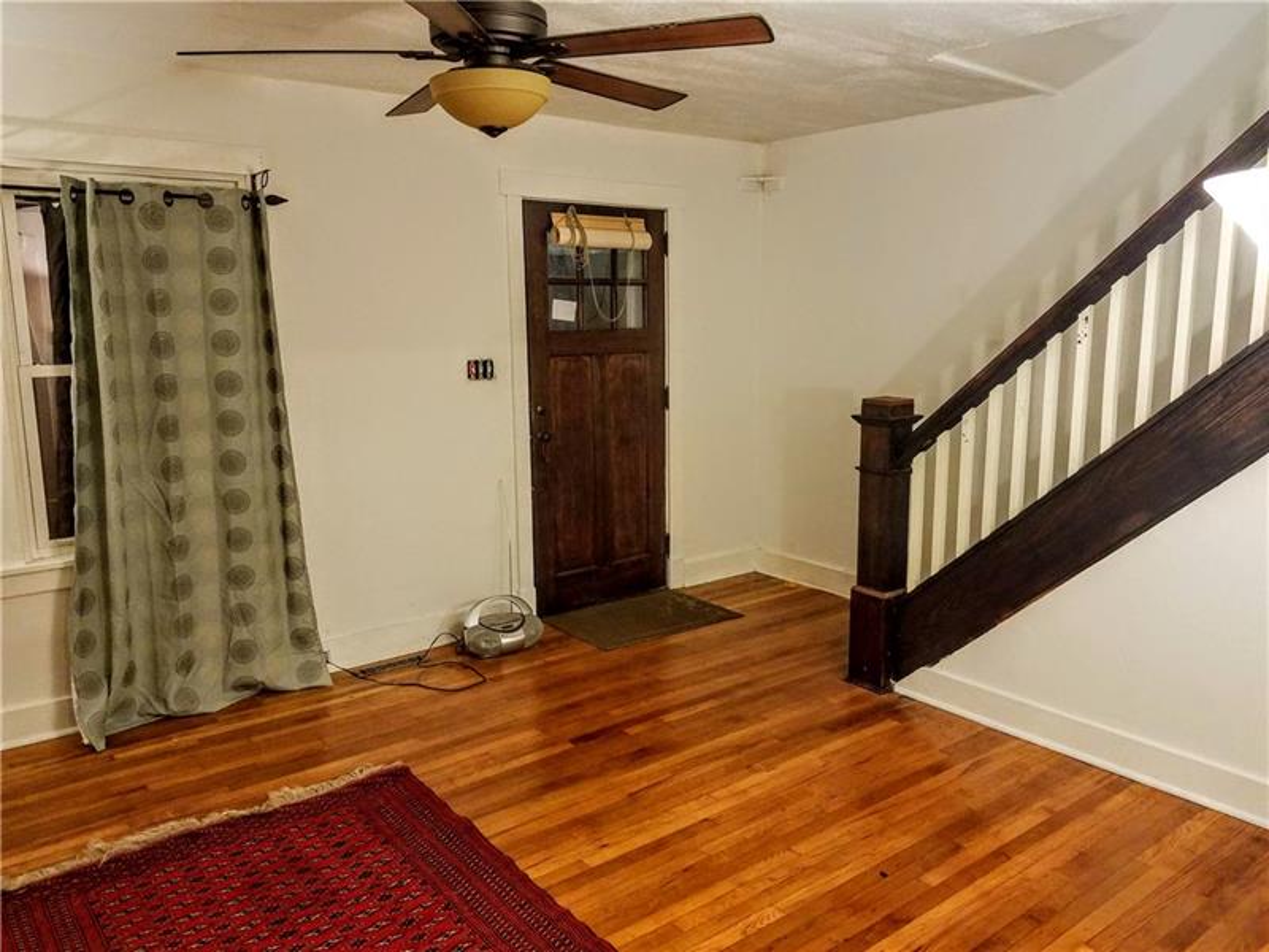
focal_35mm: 26
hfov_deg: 67.3
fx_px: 953
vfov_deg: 53.1
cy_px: 476
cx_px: 634
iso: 250
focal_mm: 4.2
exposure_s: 1/20
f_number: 1.7
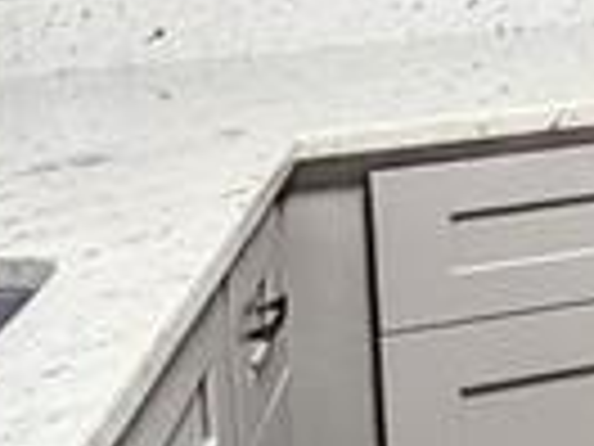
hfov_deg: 14.2
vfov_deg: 14.9
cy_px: -189
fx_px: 1596
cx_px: 1436
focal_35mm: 93
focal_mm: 2.02
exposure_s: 1/60
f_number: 1.7
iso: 72
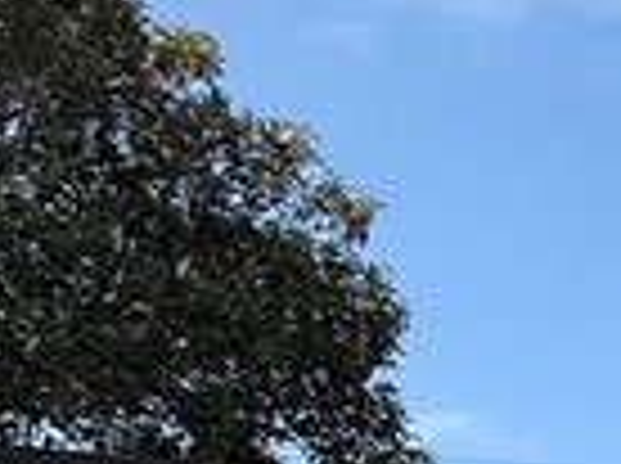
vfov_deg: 12.5
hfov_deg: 14.1
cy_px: 933
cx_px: 1413
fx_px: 1862
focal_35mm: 104
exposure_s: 1/1339
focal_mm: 2.22
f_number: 2.2
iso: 50
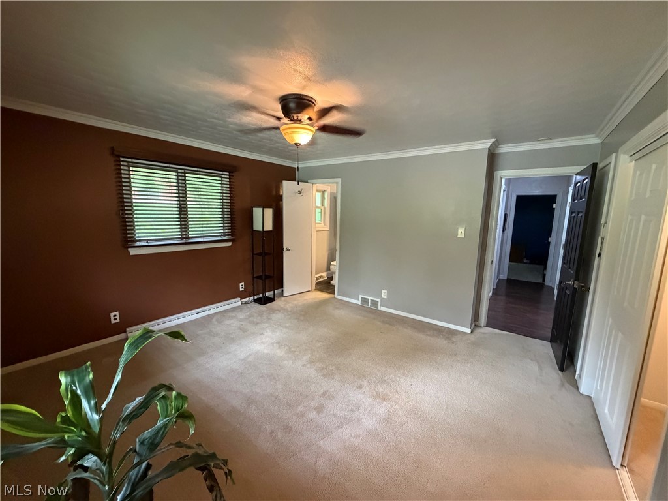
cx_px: 334
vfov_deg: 85.7
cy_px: 250
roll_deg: -0.5
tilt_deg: -8.3
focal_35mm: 14
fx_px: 270
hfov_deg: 102.1
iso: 1000
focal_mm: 2.22
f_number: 2.2
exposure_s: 1/60
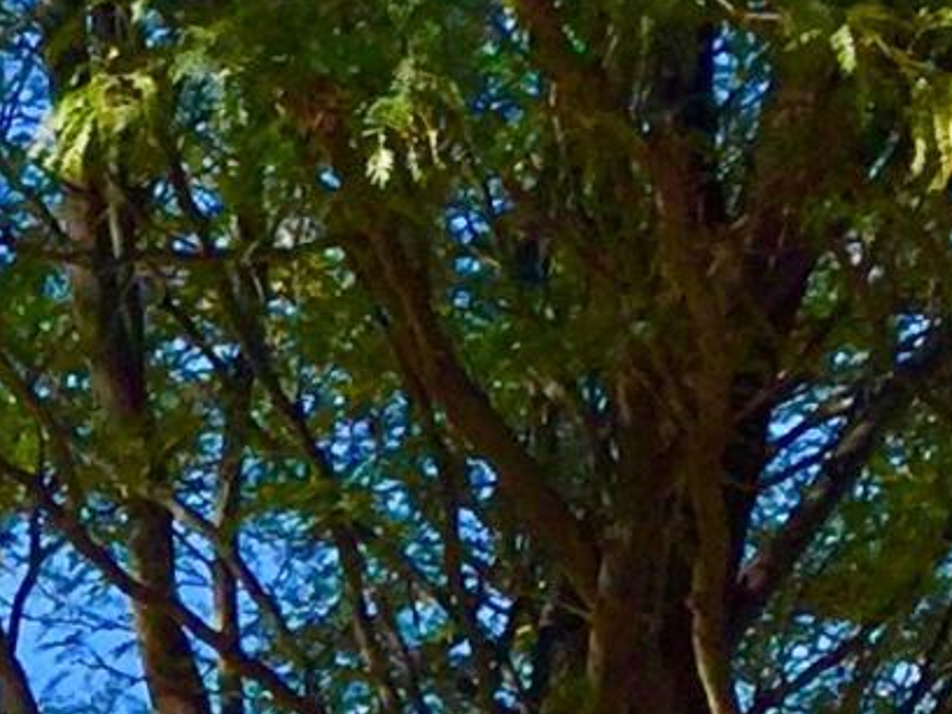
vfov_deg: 6.3
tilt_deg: +0.6
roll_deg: +0.7
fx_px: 6270
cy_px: 1409
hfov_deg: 8.5
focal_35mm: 228
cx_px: -329
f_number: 2.4
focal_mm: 3.3
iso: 25
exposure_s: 1/916
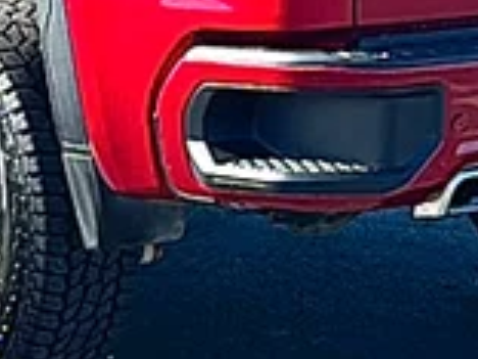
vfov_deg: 8.6
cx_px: 113
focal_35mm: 171
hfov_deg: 11.5
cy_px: -109
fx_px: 2361
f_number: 1.78
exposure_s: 1/2674
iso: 80
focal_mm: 6.86
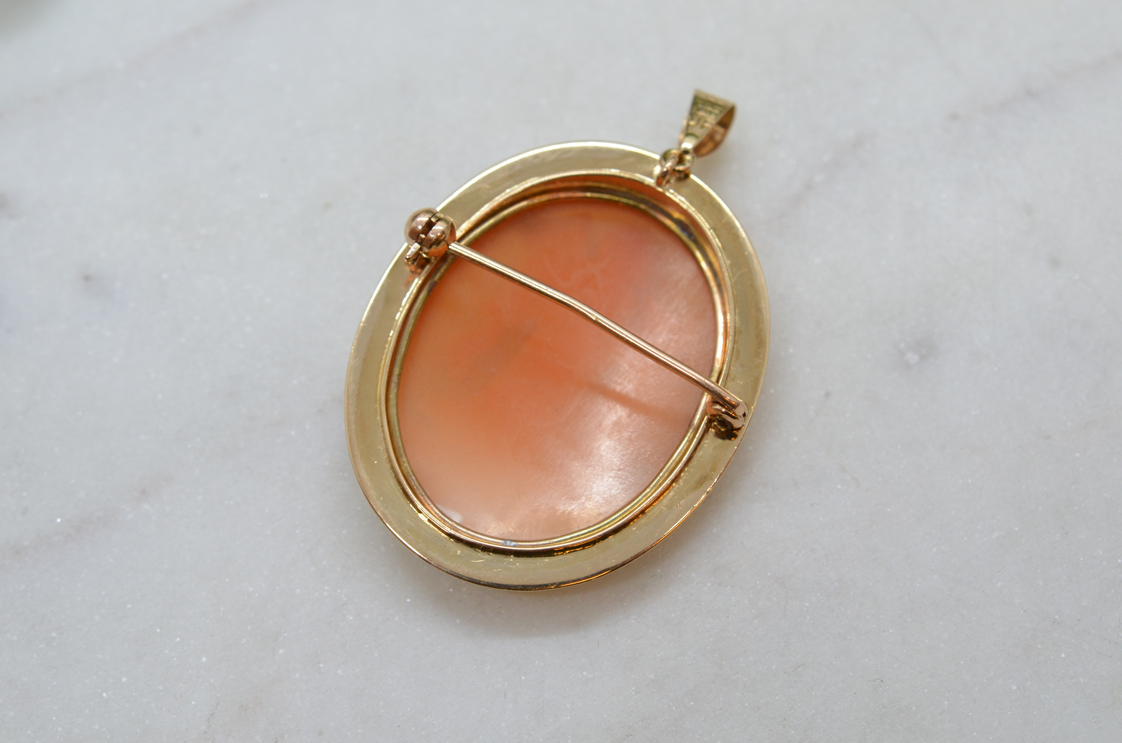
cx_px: 561
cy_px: 372
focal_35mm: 60
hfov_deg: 33.5
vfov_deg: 22.5
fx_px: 1866
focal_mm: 40
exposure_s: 1/160
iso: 1000
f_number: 9
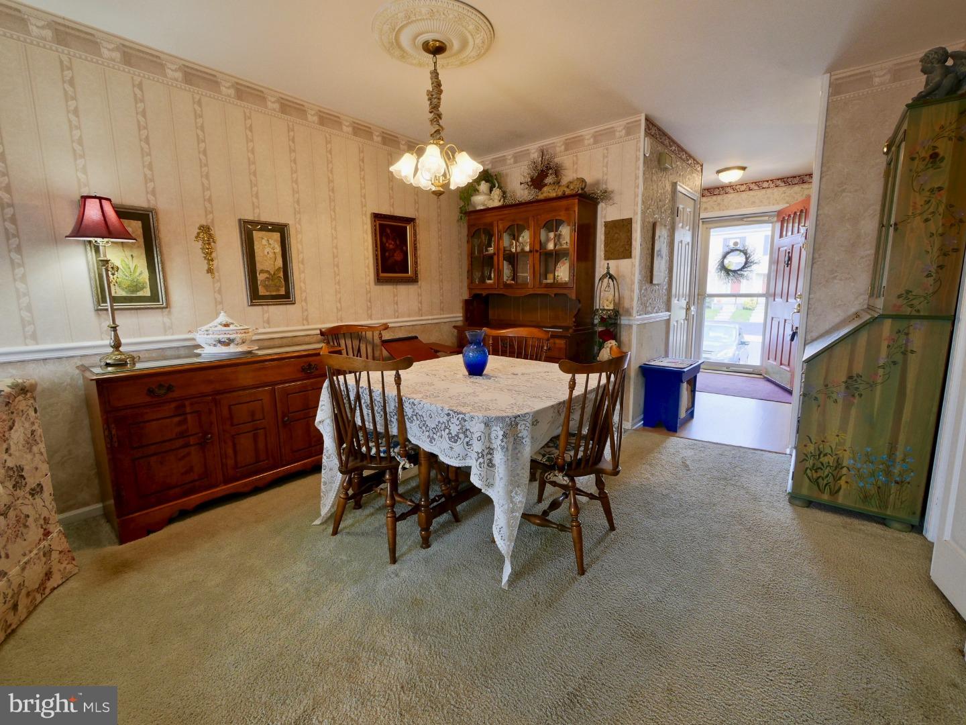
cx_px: 483
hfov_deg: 102.1
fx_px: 391
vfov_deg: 85.7
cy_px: 362
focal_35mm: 14
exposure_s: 1/20
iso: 800
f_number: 6.3
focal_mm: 7
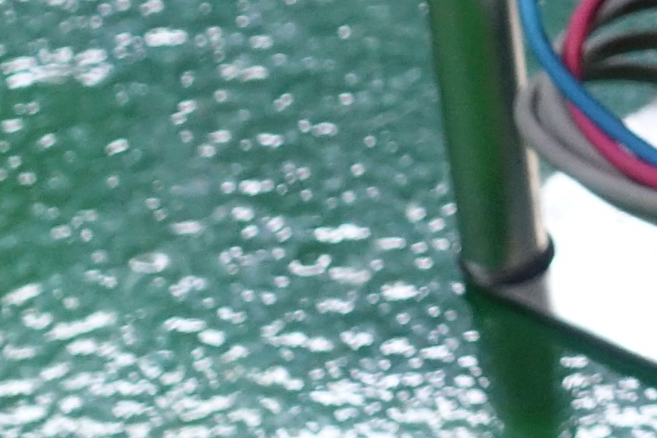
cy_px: -241
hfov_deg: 6.4
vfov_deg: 4.5
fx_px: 5493
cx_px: 1862
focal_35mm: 301
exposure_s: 1/20
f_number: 2.8
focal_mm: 17.49
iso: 800
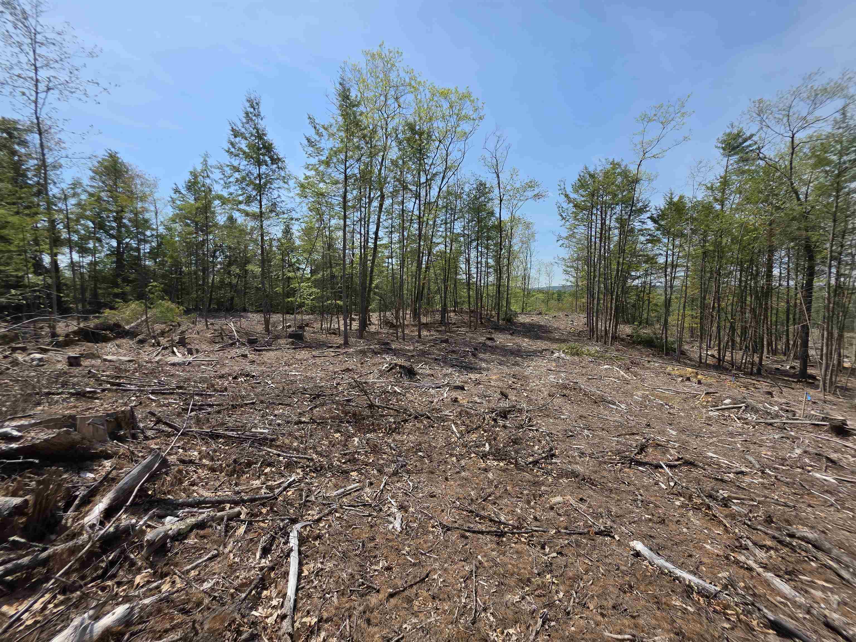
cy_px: 321
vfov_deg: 89.9
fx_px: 321
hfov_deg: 106.2
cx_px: 428
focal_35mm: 13
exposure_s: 1/2186
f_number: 1.9
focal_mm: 2.2
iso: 40
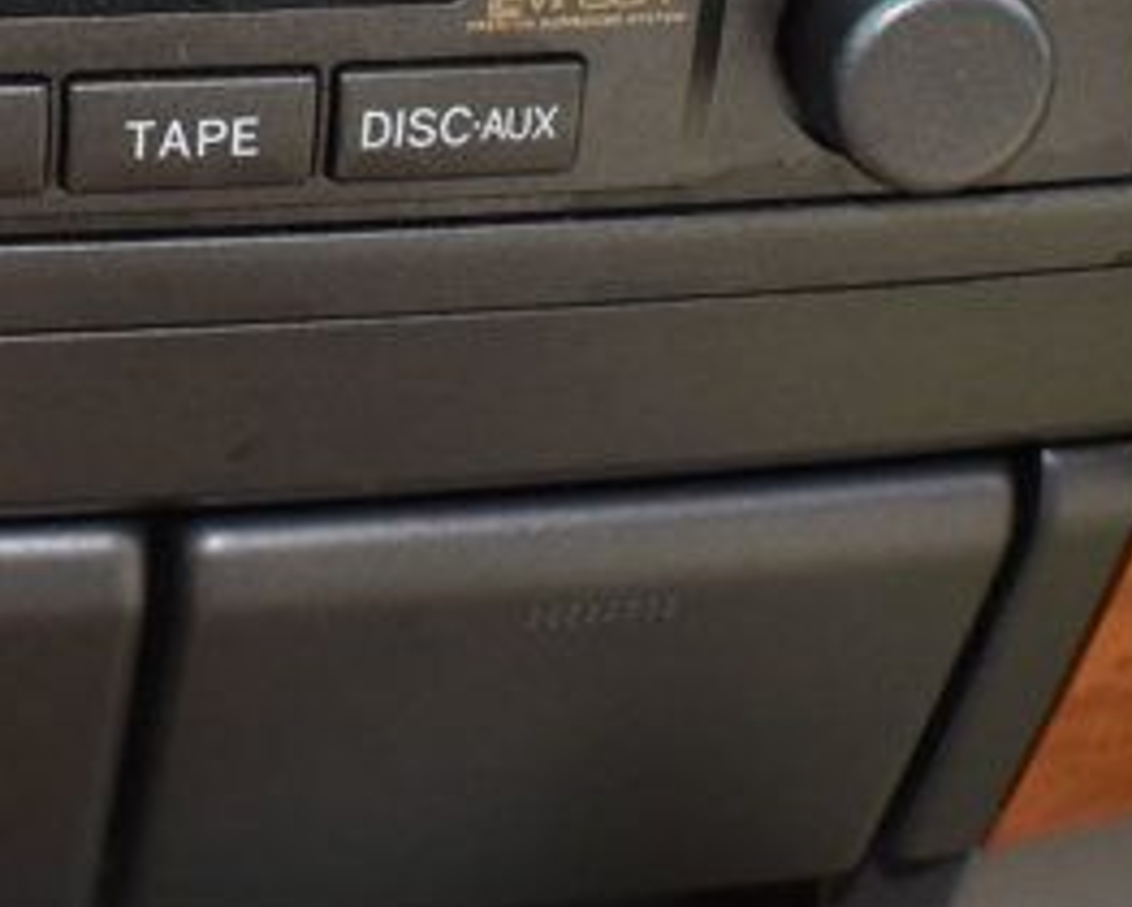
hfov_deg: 14.3
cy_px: 263
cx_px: -86
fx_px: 4426
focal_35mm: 132
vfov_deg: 11.7
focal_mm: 24
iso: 800
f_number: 4
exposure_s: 1/60
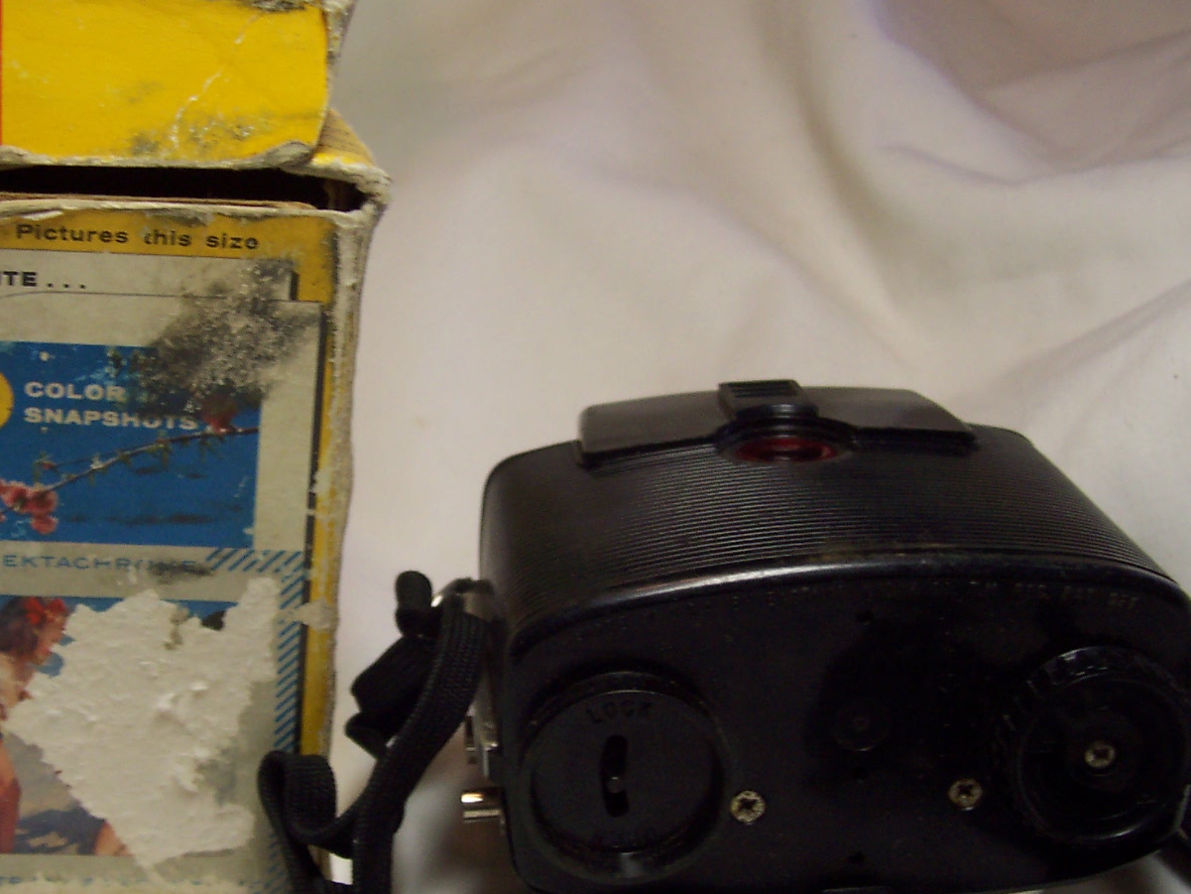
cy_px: 529
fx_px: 1755
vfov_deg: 28.5
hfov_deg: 37.3
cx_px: 457
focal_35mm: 51
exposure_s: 1/45
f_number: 2.8
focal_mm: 5.6
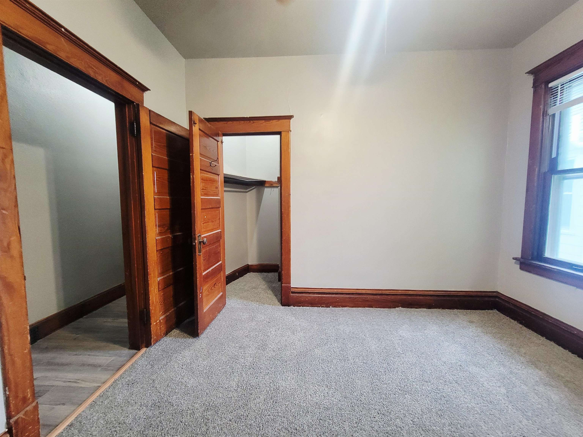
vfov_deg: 89.9
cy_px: 218
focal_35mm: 13
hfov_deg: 106.2
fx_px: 219
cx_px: 292
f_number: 2.2
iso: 320
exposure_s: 1/30
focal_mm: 2.2
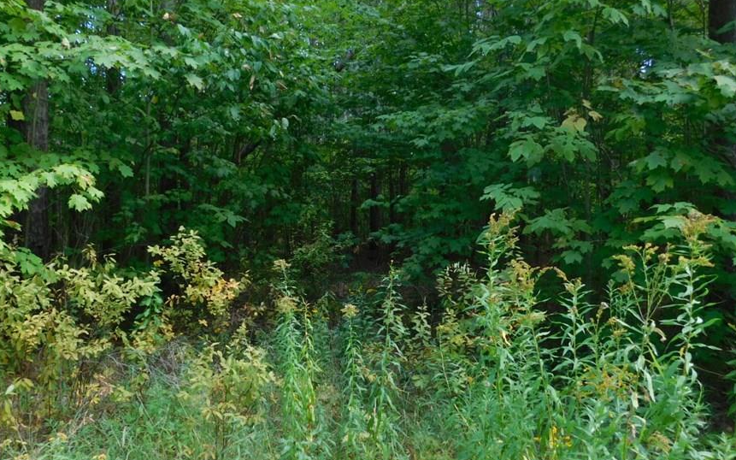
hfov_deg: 64.5
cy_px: 268
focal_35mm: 29
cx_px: 335
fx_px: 582
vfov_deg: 43.0
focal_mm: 4
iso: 125
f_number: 3
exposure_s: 1/160
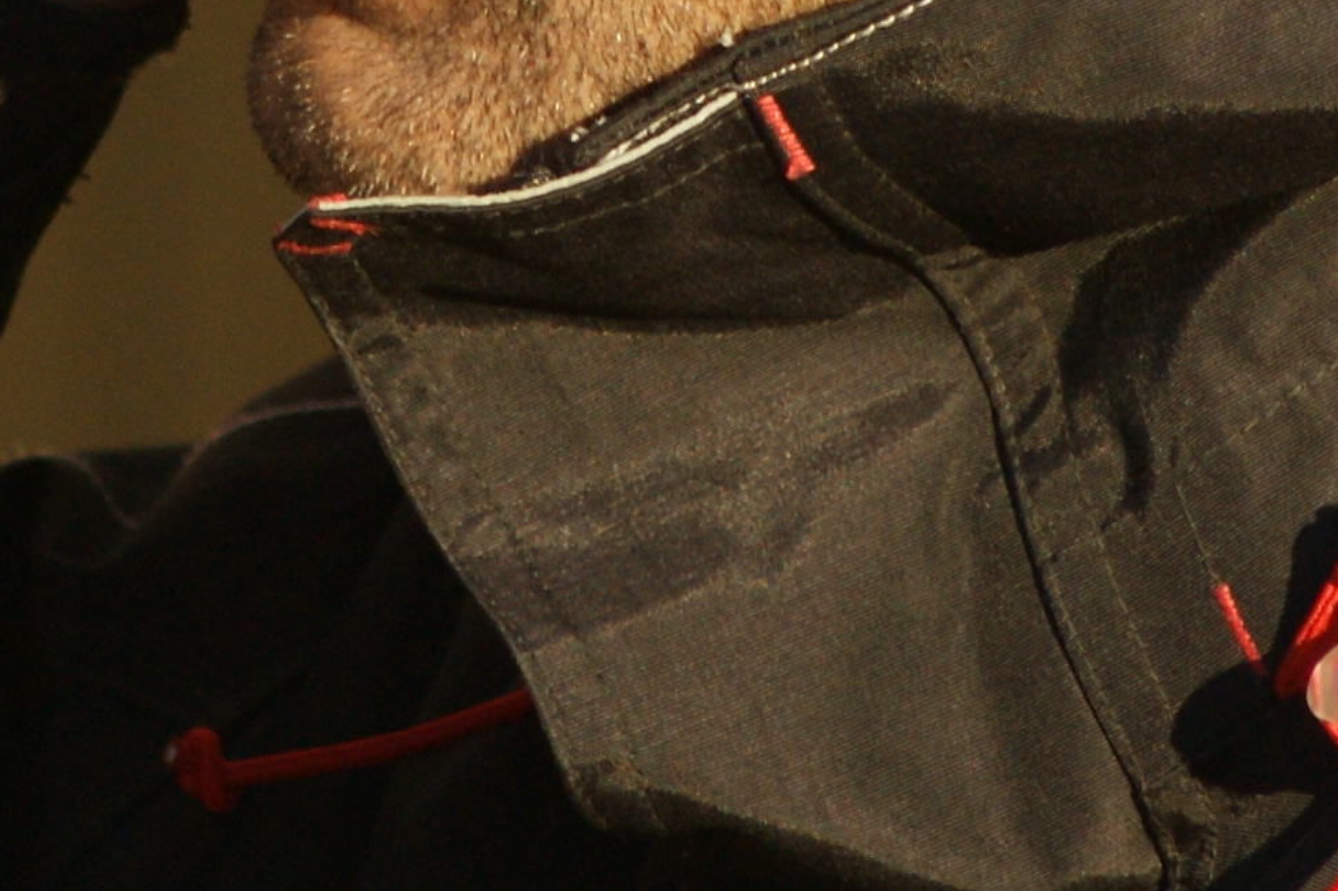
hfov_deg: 1.5
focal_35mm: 1407
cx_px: 528
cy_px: -287
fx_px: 52273
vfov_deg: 1.0
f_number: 5.6
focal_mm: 200
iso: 250
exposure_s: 1/320
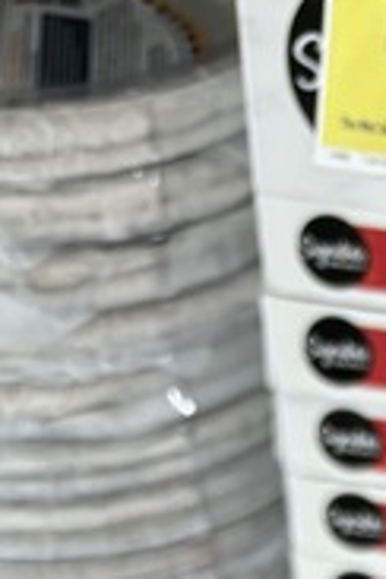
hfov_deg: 9.8
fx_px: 2187
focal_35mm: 136
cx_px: 601
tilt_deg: -56.6
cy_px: 1386
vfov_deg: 12.1
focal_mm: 5.96
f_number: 1.6
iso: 64
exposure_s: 1/120
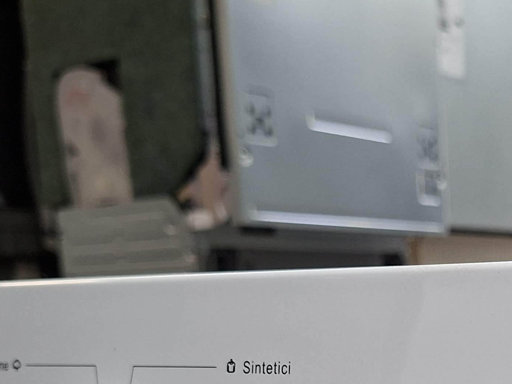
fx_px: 976
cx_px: 489
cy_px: 519
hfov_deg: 28.0
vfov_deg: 20.1
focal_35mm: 66
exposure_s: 1/100
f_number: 1.8
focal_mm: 5.54
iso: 320
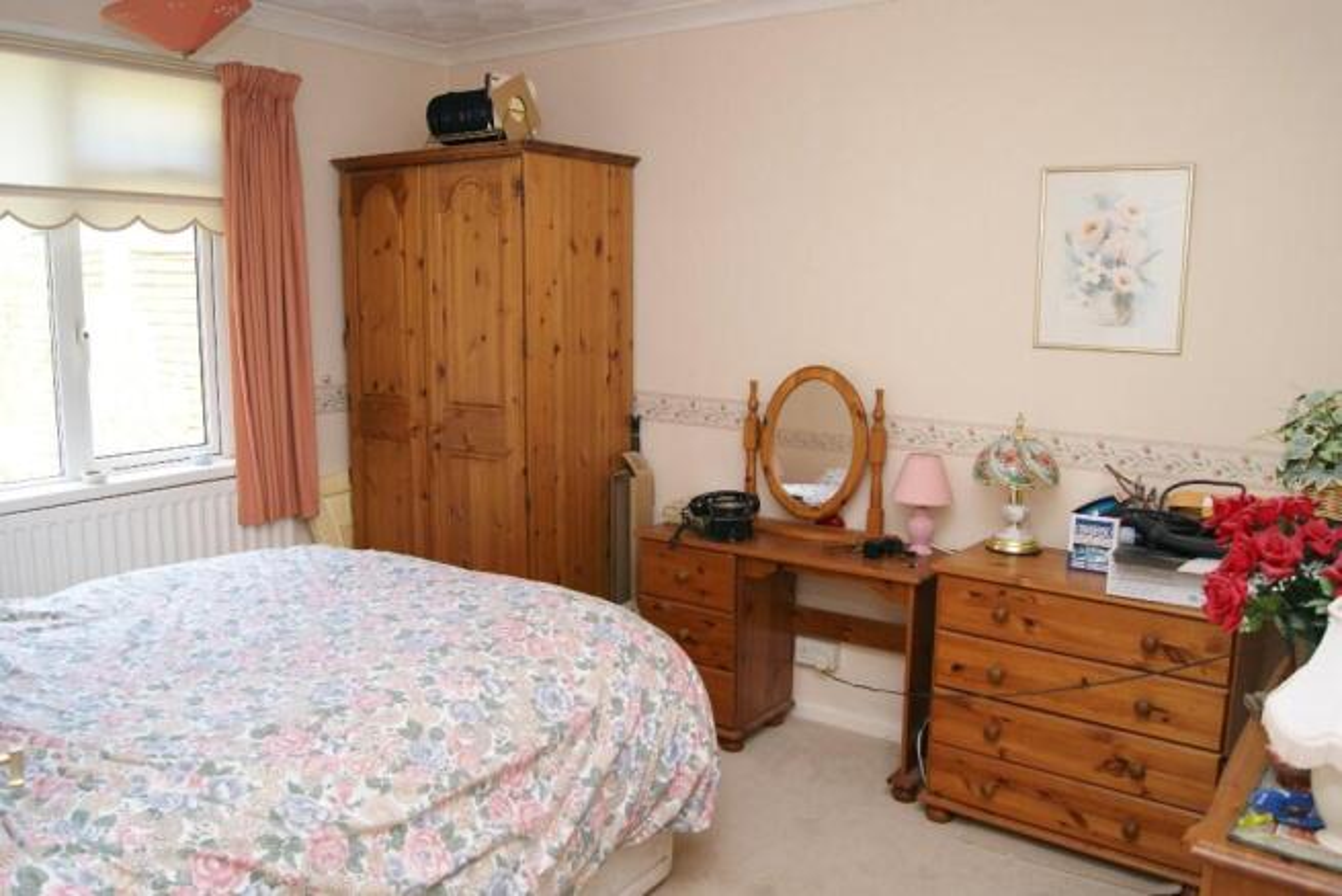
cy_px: 448
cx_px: 671
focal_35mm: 27
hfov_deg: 67.4
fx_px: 1007
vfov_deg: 48.0
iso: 400
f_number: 5.6
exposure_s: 1/60
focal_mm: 18
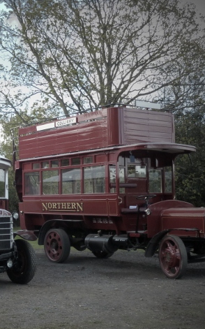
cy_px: 189
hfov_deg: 23.4
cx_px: 28
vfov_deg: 37.5
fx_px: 483
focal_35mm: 54
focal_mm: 5
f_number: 4
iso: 125
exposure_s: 1/125
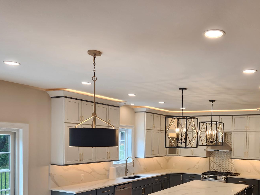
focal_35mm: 36
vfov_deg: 38.5
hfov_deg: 49.7
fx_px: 270
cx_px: 189
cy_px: 149
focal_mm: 5.4
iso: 40
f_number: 1.8
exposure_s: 1/120
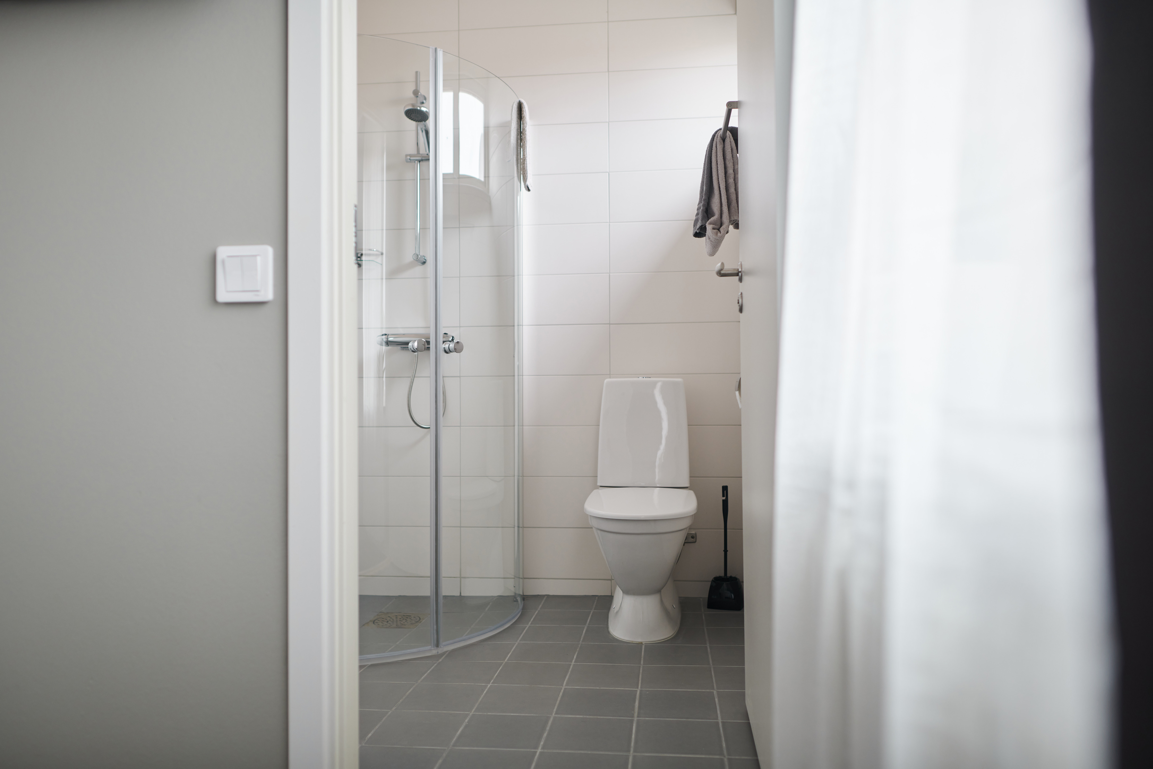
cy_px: 384
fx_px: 769
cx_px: 576
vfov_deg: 53.1
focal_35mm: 24
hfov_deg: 73.7
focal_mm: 24
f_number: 2.5
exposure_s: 1/100
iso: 64
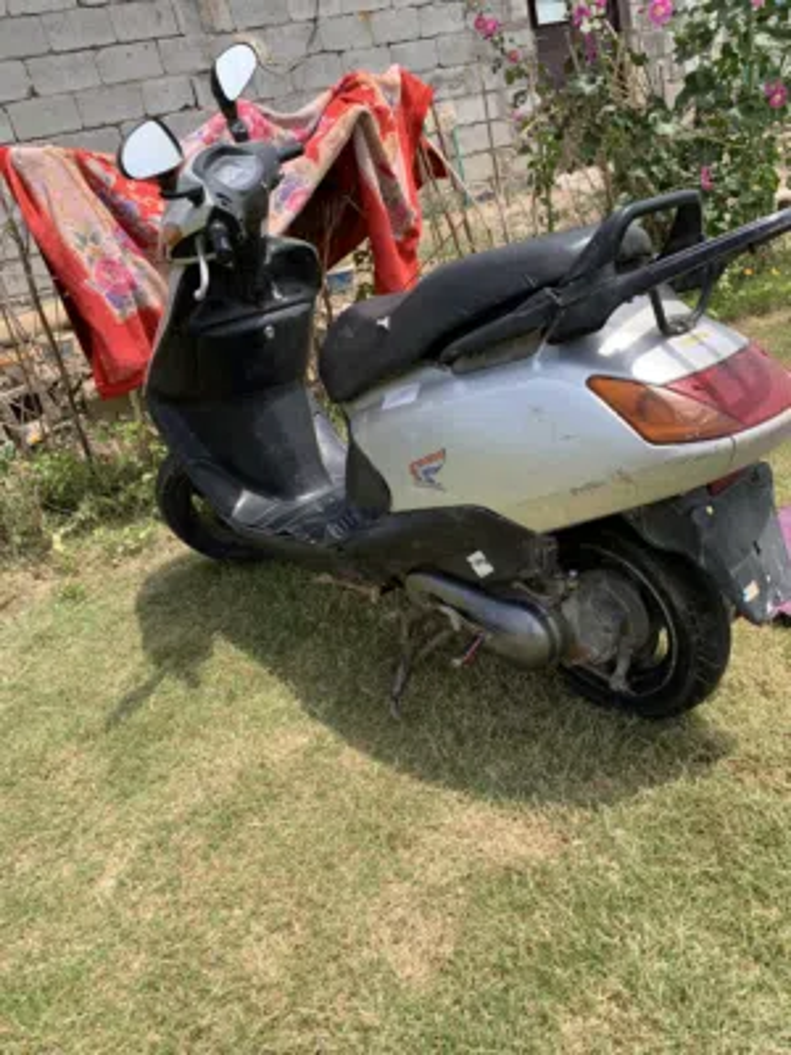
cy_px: 528
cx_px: 396
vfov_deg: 67.3
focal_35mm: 26
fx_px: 792
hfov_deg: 53.1
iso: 25
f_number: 1.8
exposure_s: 1/1220
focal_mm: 4.25
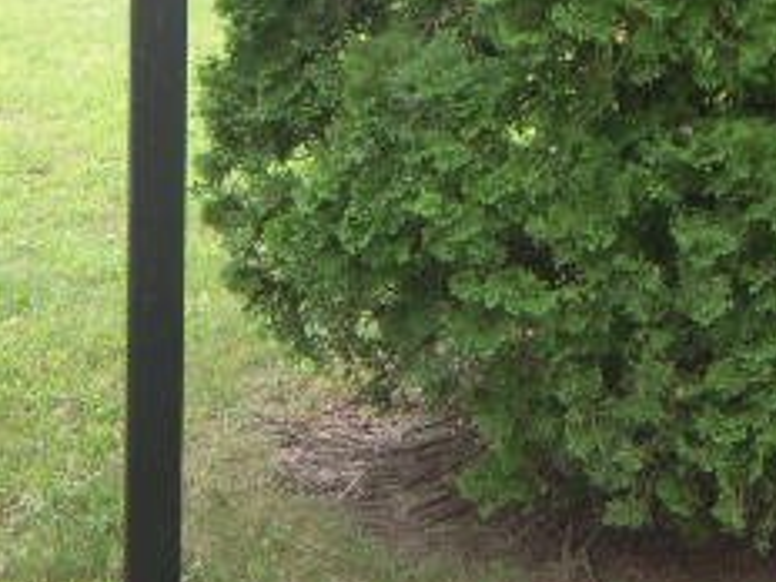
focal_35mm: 113
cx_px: 211
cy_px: -171
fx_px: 2533
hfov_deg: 17.3
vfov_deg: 12.7
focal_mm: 7.3
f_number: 3.2
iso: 100
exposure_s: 1/160
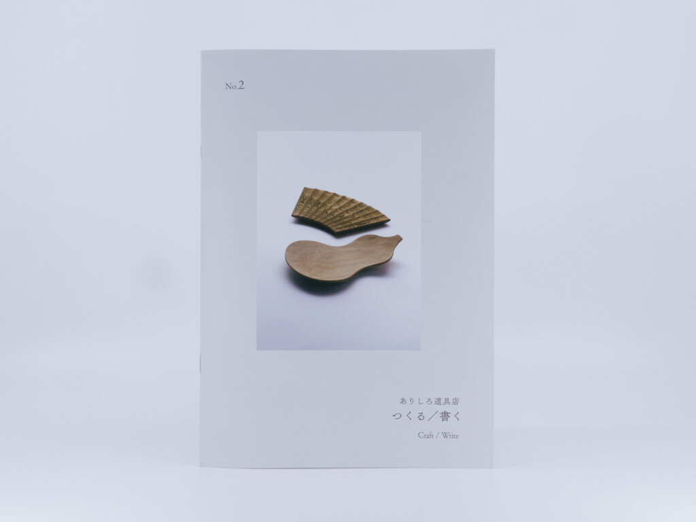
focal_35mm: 50
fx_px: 1005
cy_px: 261
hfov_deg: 38.2
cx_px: 348
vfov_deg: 29.1
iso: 200
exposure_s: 1/250
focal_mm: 25
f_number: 8
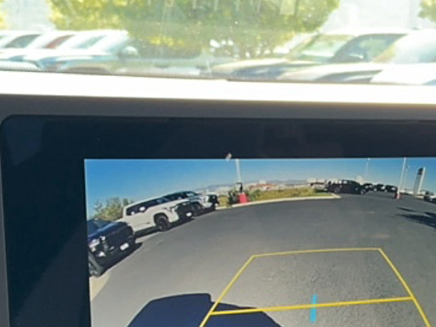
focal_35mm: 81
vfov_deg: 17.2
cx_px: 301
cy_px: 419
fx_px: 1020
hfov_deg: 24.0
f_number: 1.8
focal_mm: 3
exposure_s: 1/120
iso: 50
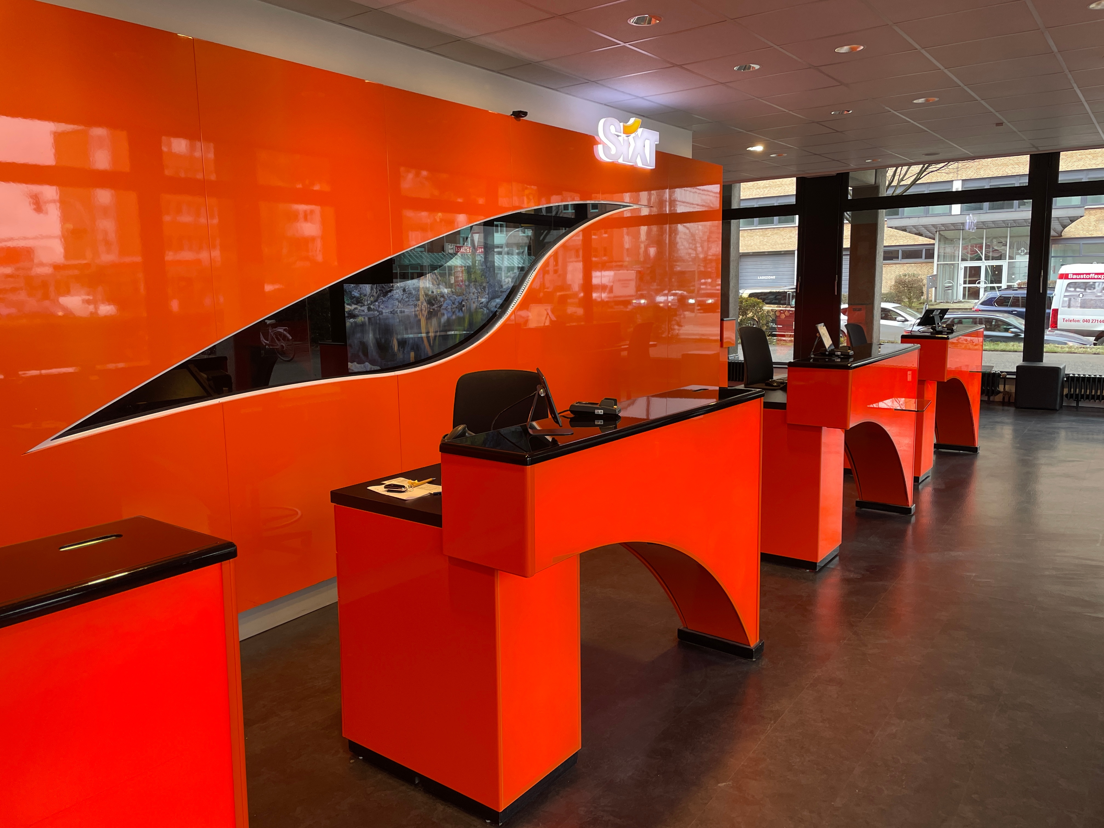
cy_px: 414
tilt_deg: -8.5
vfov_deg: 53.1
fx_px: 829
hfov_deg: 67.3
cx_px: 552
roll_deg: +1.4
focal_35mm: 26
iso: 100
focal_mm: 4.2
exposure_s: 1/100
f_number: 1.6
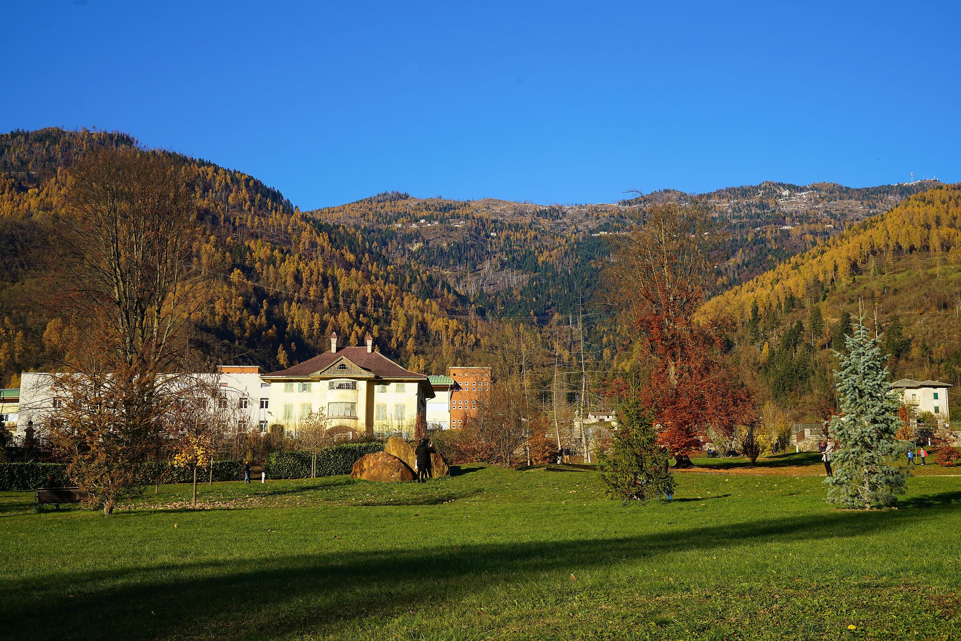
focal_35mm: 43
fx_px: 1148
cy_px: 320
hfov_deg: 45.4
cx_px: 480
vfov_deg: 31.2
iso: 100
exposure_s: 1/80
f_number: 13
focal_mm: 43
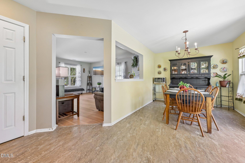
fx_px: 95
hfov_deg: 104.3
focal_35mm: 14
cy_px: 82
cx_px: 122
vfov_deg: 81.2
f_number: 8
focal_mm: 14
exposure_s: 1/40
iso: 400
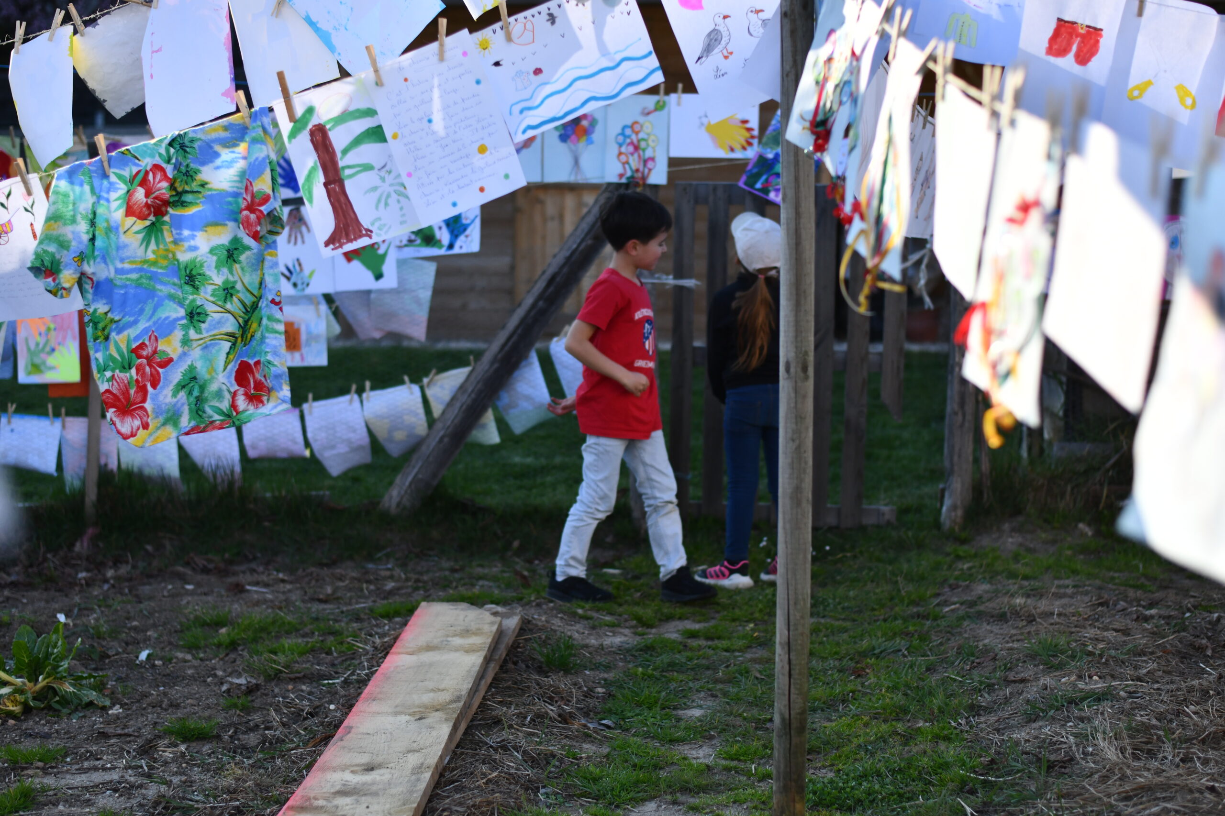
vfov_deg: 22.6
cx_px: 612
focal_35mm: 60
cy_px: 408
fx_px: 2041
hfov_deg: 33.4
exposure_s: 1/8000
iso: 320
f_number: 2.2
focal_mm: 50
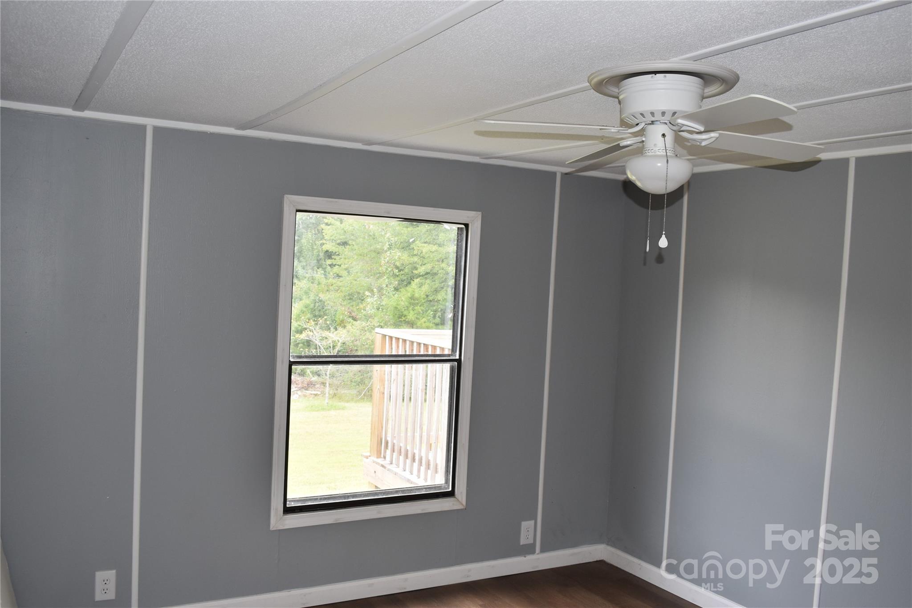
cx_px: 456
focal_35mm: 33
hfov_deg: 57.2
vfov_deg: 40.0
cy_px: 304
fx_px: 836
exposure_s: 1/125
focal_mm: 22
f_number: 5.6
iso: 450
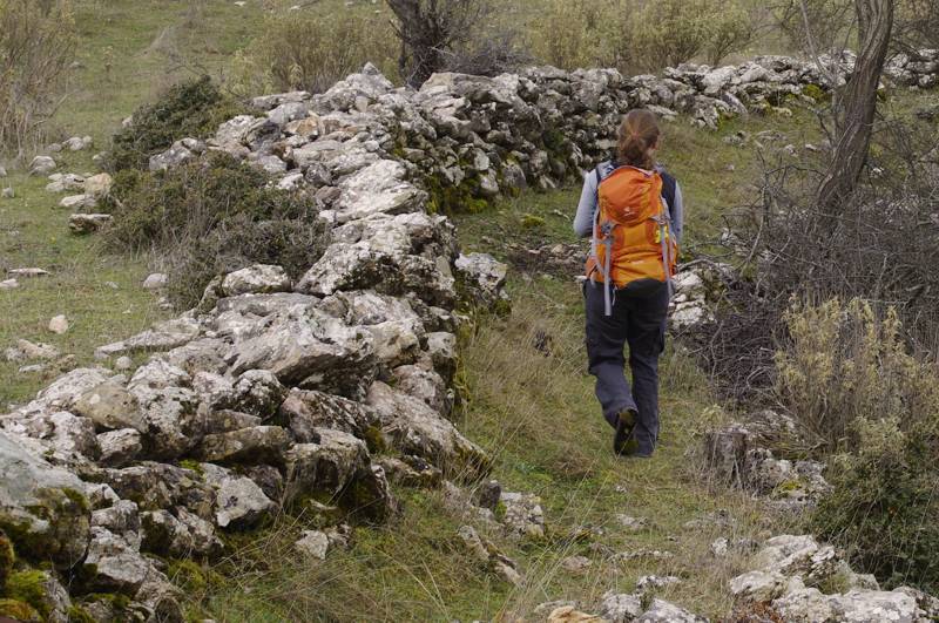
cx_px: 470
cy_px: 312
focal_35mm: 60
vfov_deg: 22.6
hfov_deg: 33.4
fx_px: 1563
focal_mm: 40
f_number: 9
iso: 100
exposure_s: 1/80
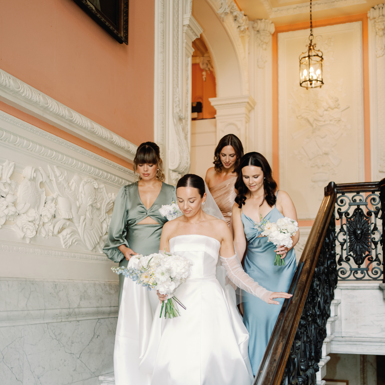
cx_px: 194
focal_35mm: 45
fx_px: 566
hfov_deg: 37.6
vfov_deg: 37.2
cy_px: 252
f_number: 2
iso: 640
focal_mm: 35
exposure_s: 1/250
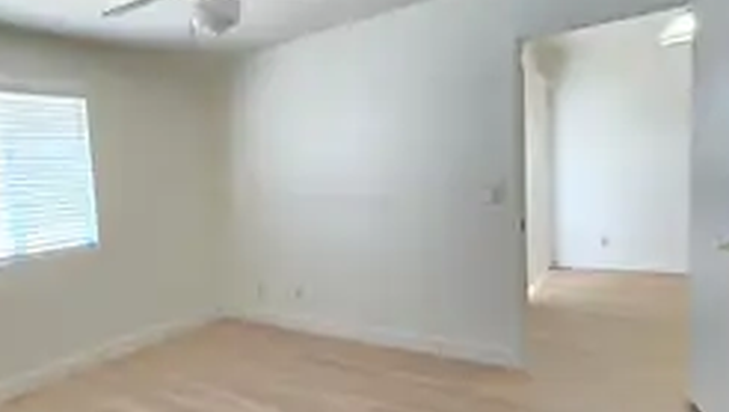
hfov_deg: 73.0
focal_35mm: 23
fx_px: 445
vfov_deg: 49.5
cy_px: 231
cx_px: 181
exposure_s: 1/60
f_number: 2.2
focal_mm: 2.2
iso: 200
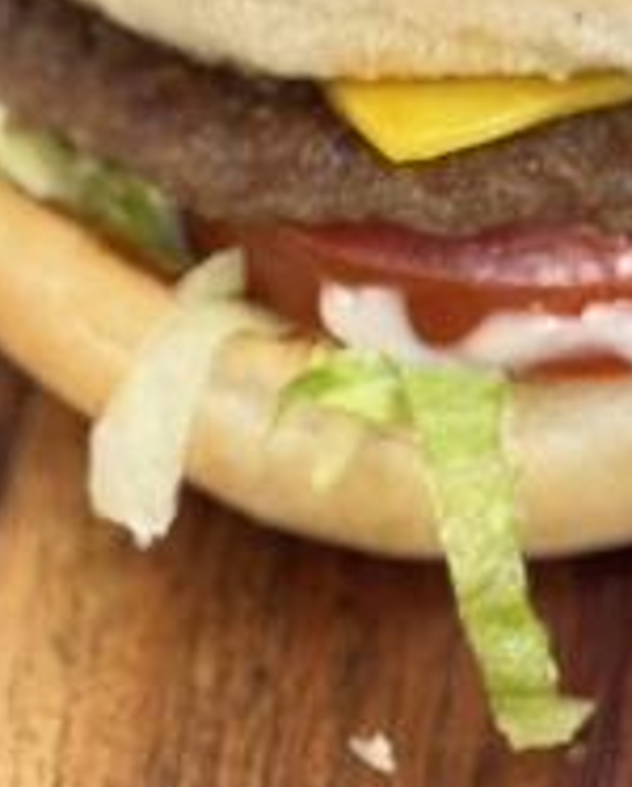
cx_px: 487
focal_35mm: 177
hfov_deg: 8.7
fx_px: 4132
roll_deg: +1.2
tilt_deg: -40.7
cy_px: 257
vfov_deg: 10.9
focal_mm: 6.76
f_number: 1.78
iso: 80
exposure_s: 1/50
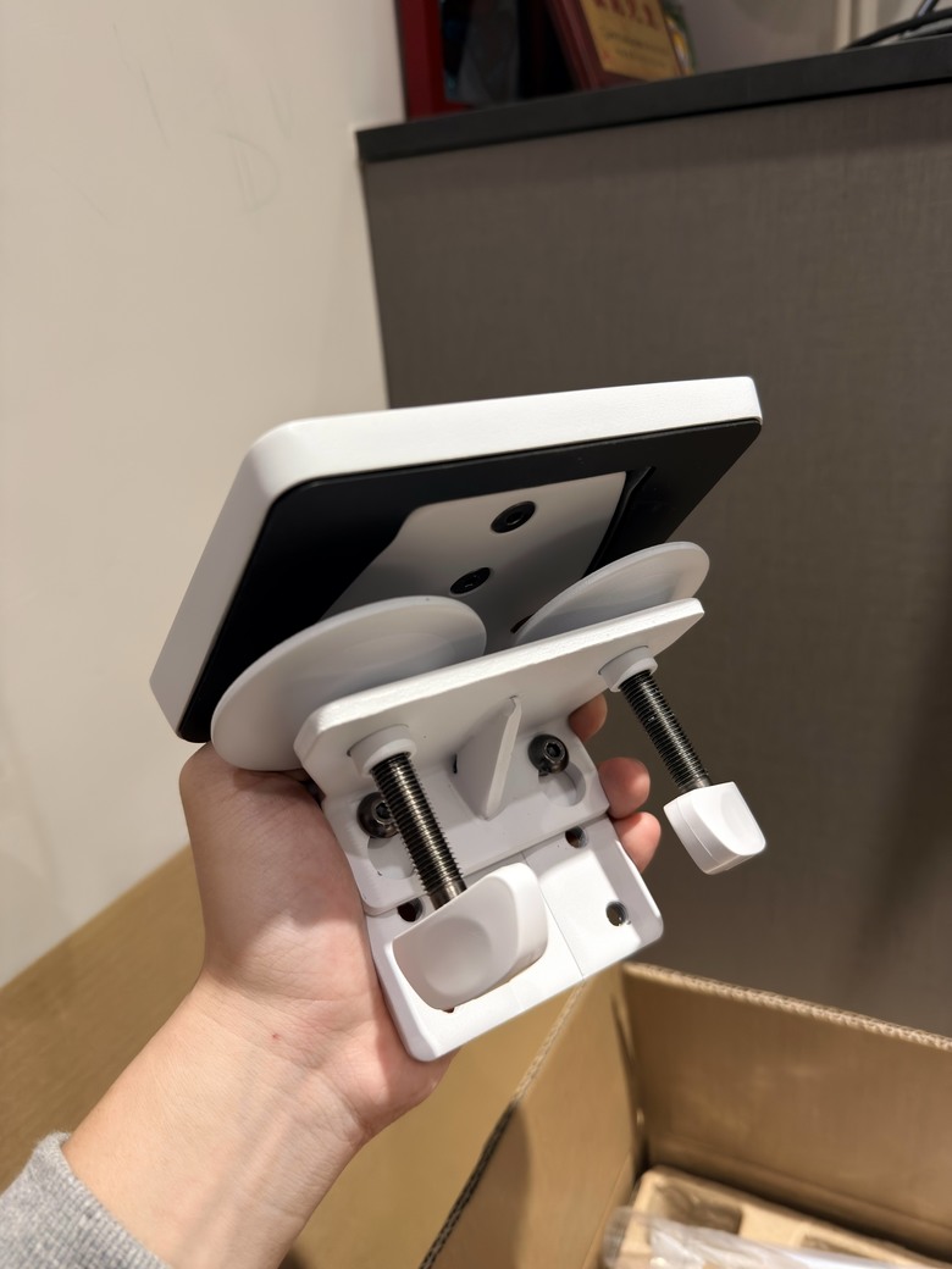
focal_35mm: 24
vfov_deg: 71.6
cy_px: 634
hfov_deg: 56.8
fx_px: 880
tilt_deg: -23.1
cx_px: 476
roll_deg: +4.6
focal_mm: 6.76
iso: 200
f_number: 1.78
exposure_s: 1/60
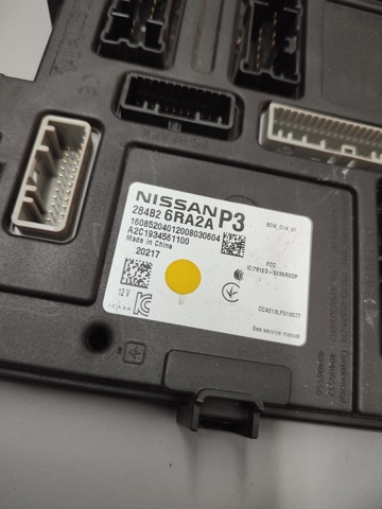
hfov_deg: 56.8
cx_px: 191
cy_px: 254
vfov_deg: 71.6
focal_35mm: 24
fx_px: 353
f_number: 1.89
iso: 209
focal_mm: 5.89
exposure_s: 1/33
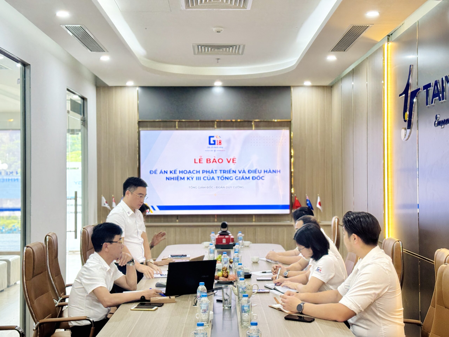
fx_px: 623
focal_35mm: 48
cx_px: 224
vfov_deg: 30.3
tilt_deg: -0.4
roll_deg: -0.5
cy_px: 168
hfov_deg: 39.7
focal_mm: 6.76
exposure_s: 1/100
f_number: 1.78
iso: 100
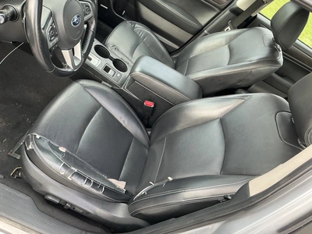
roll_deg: -40.0
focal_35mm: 28
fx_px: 252
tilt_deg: -40.8
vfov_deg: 49.7
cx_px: 156
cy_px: 117
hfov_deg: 63.4
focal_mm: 3
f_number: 1.8
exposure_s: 1/60
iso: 80
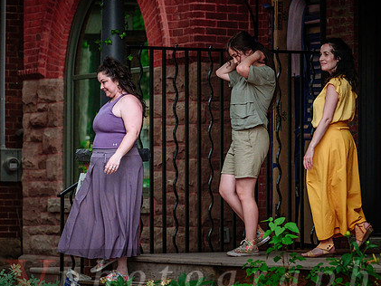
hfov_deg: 10.2
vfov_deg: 7.7
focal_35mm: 194
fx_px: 2136
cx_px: 217
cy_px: 155
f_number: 2.8
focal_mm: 94.5
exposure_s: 1/250
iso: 1600
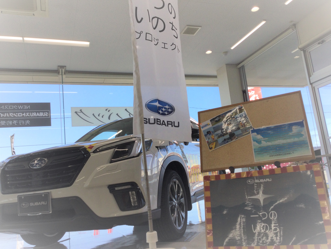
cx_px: 166
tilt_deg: +15.3
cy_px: 124
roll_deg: +5.6
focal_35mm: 31
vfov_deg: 45.4
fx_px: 296
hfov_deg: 58.4
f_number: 2.4
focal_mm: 3.3
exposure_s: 1/471
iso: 25
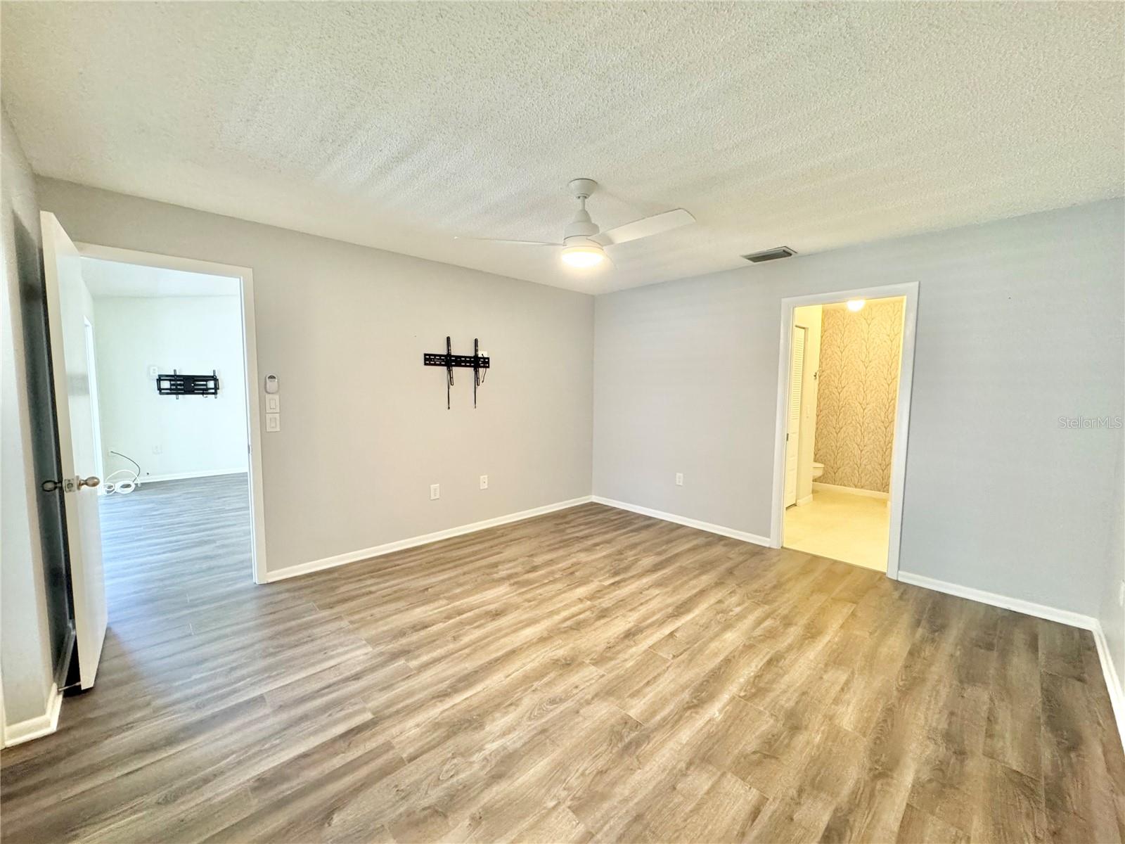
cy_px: 422
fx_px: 455
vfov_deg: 85.7
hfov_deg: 102.1
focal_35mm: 14
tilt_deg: -5.0
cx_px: 562
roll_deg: -0.4
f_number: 2.2
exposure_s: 1/60
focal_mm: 2.22
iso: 400
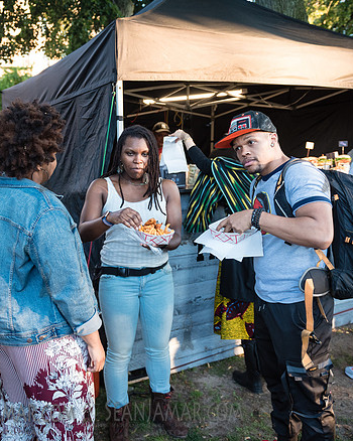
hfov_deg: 41.8
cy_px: 224
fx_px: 457
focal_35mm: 35
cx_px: 126
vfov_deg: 51.6
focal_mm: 24
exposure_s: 1/250
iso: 800
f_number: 3.2
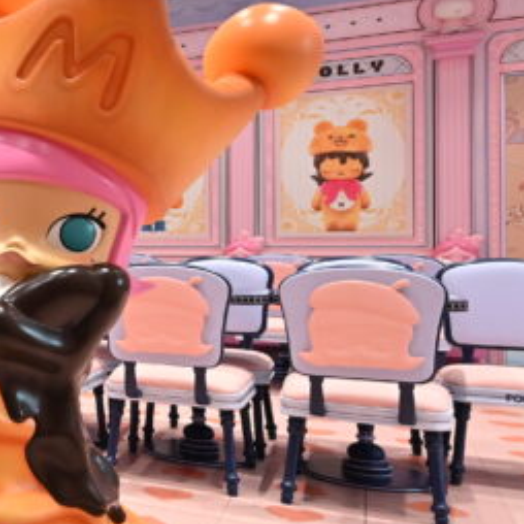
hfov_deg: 25.5
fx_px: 822
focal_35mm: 48
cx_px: -281
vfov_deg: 35.3
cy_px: 236
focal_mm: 14
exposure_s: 1/200
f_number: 5
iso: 1250
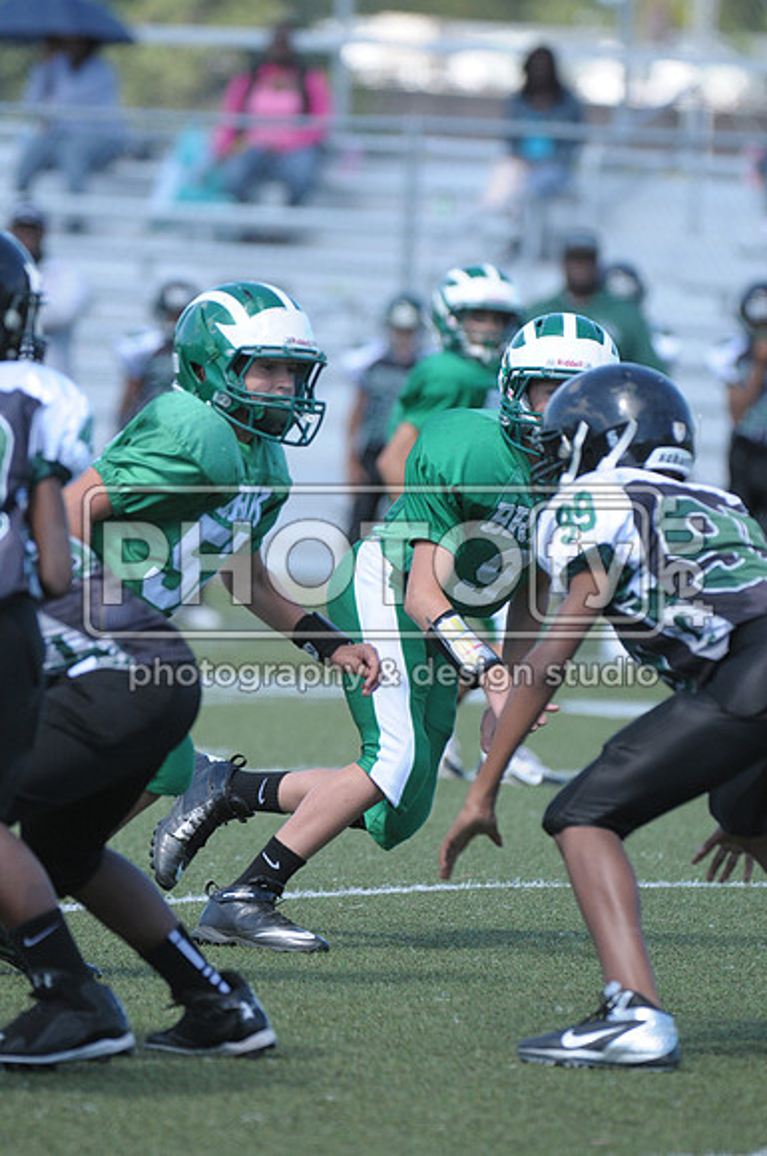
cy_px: 578
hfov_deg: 3.2
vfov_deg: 4.7
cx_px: 384
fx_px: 13942
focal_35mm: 435
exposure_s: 1/1600
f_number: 4
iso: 640
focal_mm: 290
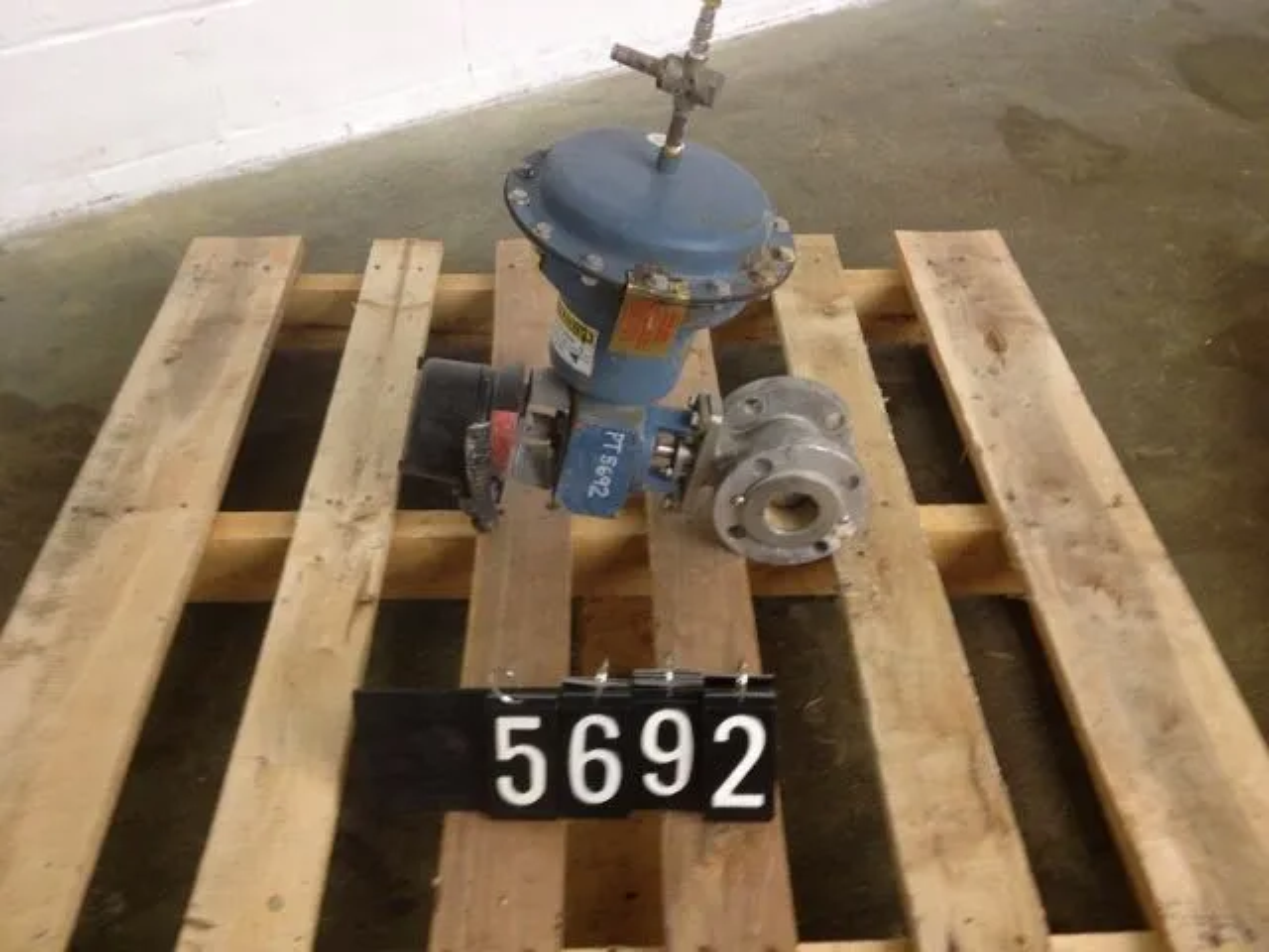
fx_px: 1283
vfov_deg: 40.7
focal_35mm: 35
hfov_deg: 52.6
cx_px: 634
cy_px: 476
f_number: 2.4
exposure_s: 1/20
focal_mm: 4.28
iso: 200
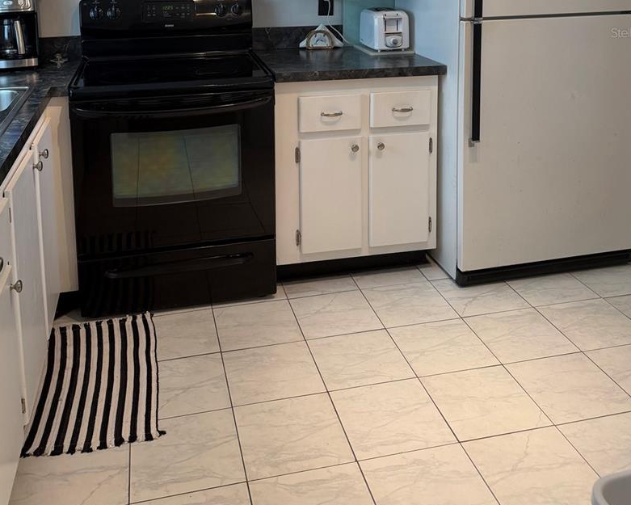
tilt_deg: -8.5
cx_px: 305
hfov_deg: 50.3
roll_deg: +0.2
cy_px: 32
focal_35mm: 36
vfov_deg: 37.9
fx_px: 672
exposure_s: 1/120
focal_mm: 6.76
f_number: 1.78
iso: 200
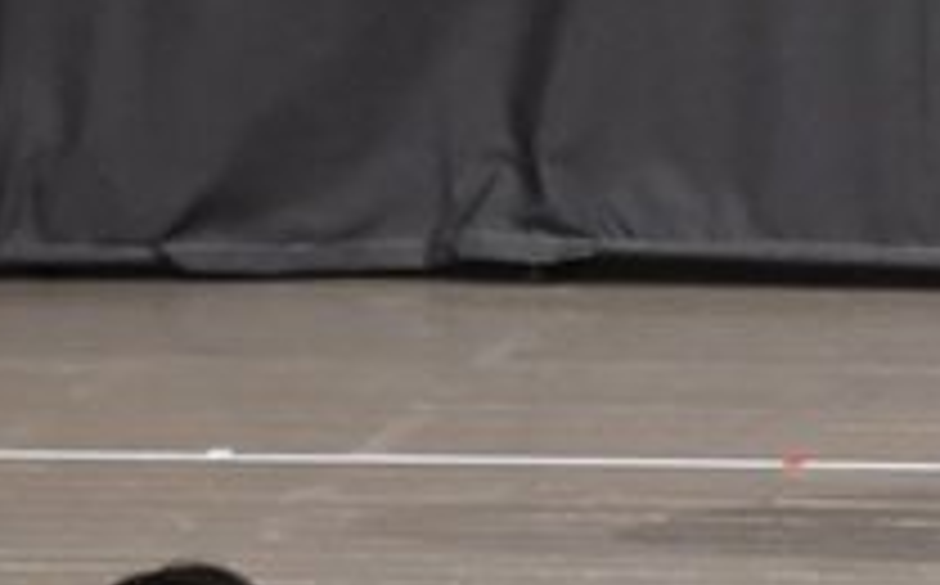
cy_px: -302
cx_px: 1266
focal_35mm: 821
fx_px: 21004
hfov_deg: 2.6
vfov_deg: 1.6
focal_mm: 145
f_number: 5.6
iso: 6400
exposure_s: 1/400
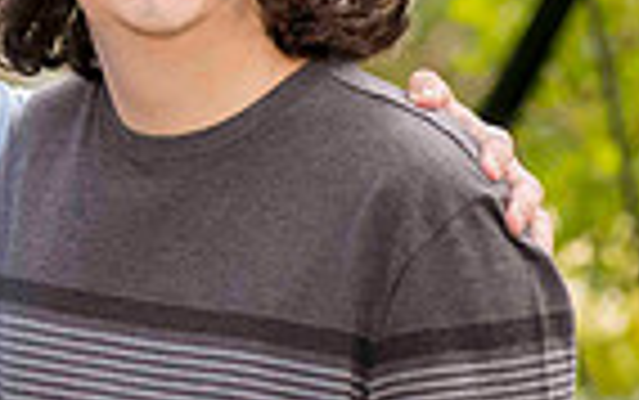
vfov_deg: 2.6
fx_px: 8819
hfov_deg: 4.1
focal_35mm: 506
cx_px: -280
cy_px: 109
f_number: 4.5
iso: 400
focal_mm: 112
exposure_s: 1/320
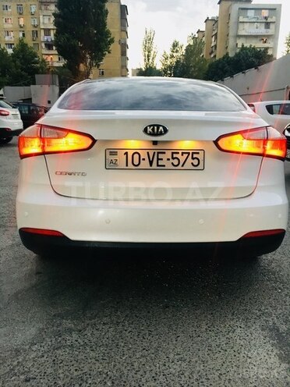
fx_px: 324
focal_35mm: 29
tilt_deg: -11.7
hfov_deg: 48.2
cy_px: 194
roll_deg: +2.1
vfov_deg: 61.7
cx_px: 145
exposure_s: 1/33
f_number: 2.2
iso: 125
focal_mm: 4.15
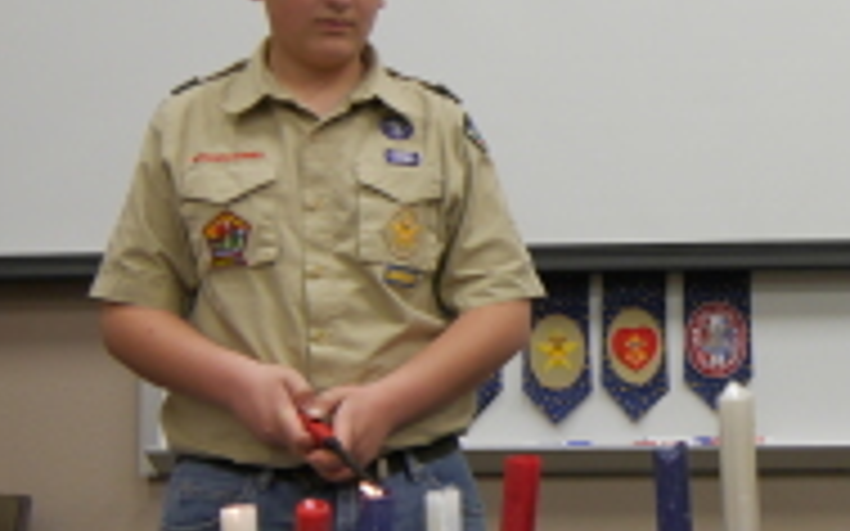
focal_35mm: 89
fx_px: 2061
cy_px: 259
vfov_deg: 14.7
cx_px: 821
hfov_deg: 22.5
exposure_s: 1/60
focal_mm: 19
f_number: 3.8
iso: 800
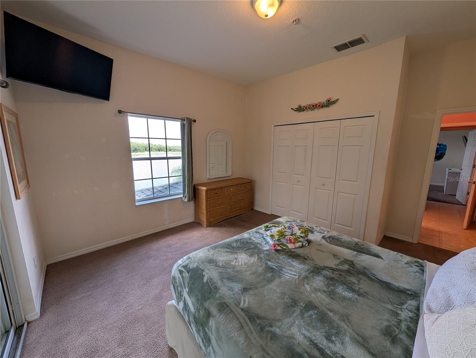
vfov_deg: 94.6
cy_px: 179
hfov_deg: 110.5
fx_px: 165
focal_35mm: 12
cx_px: 238
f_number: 1.7
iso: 44
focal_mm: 2.02
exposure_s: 1/348
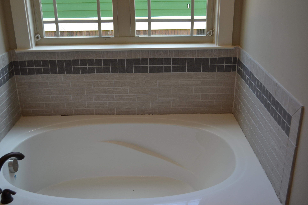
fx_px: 334
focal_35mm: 39
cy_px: 102
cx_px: 154
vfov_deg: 34.2
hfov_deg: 49.6
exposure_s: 1/125
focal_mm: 26
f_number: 4.2
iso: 250
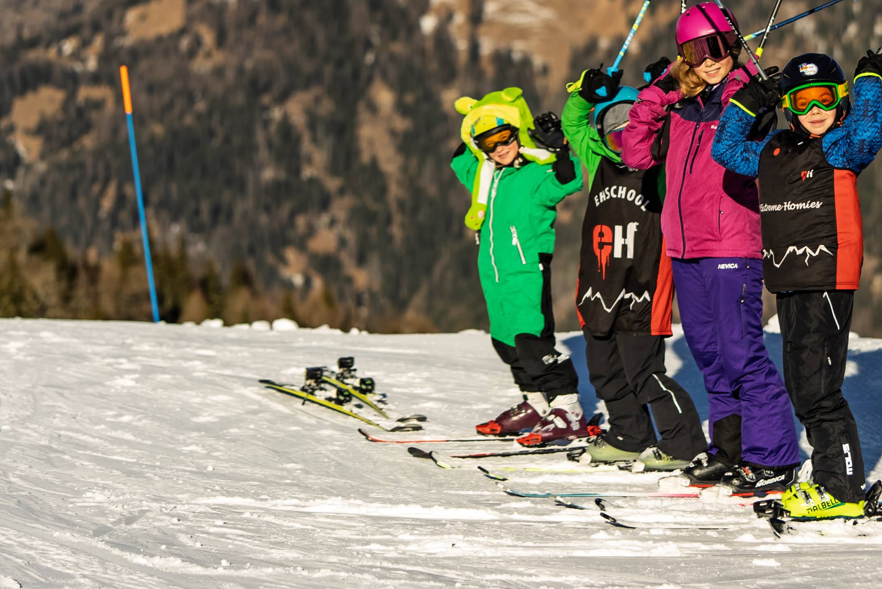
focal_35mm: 177
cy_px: 120
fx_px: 4339
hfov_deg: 11.6
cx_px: 680
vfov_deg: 7.8
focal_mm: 90
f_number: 2.8
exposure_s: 1/2000
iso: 100
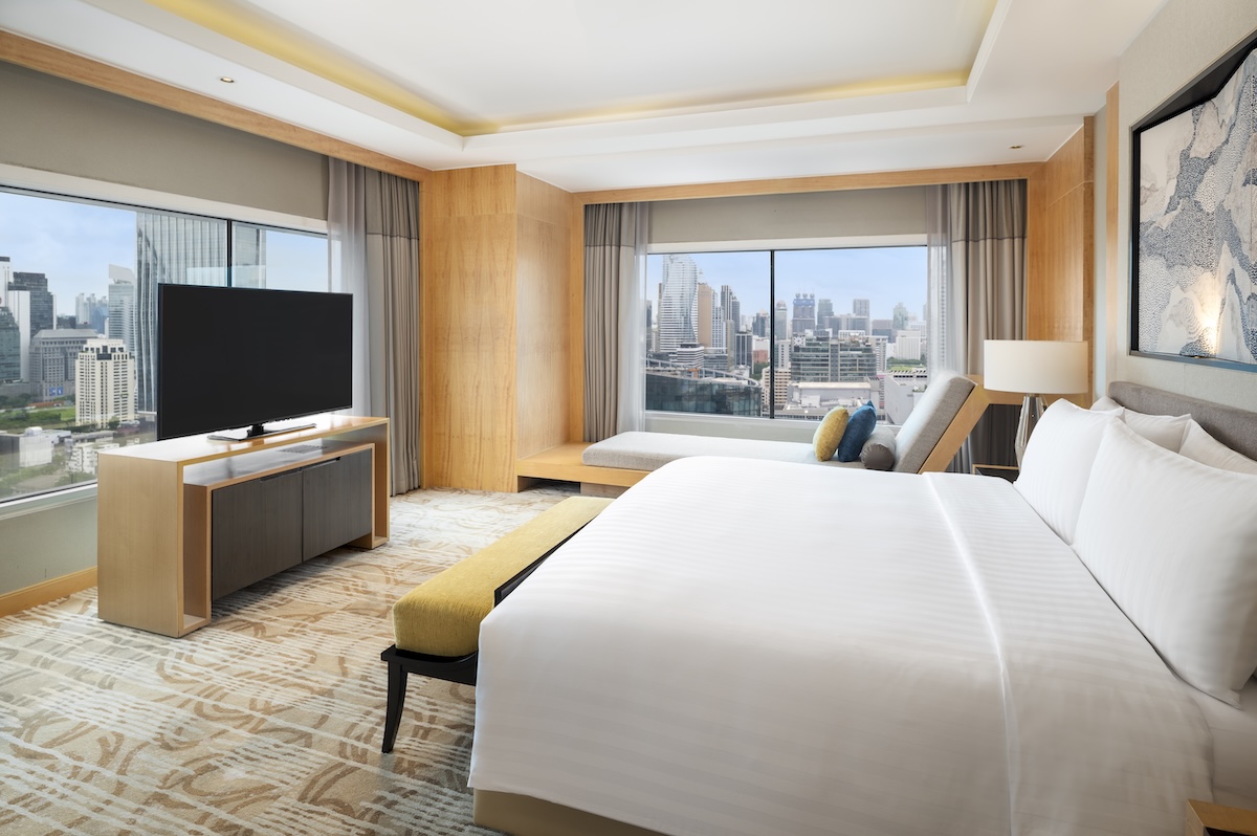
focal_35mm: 19
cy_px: 418
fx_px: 663
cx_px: 628
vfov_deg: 64.5
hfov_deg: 87.0
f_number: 8
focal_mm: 19
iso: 320
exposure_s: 1/20
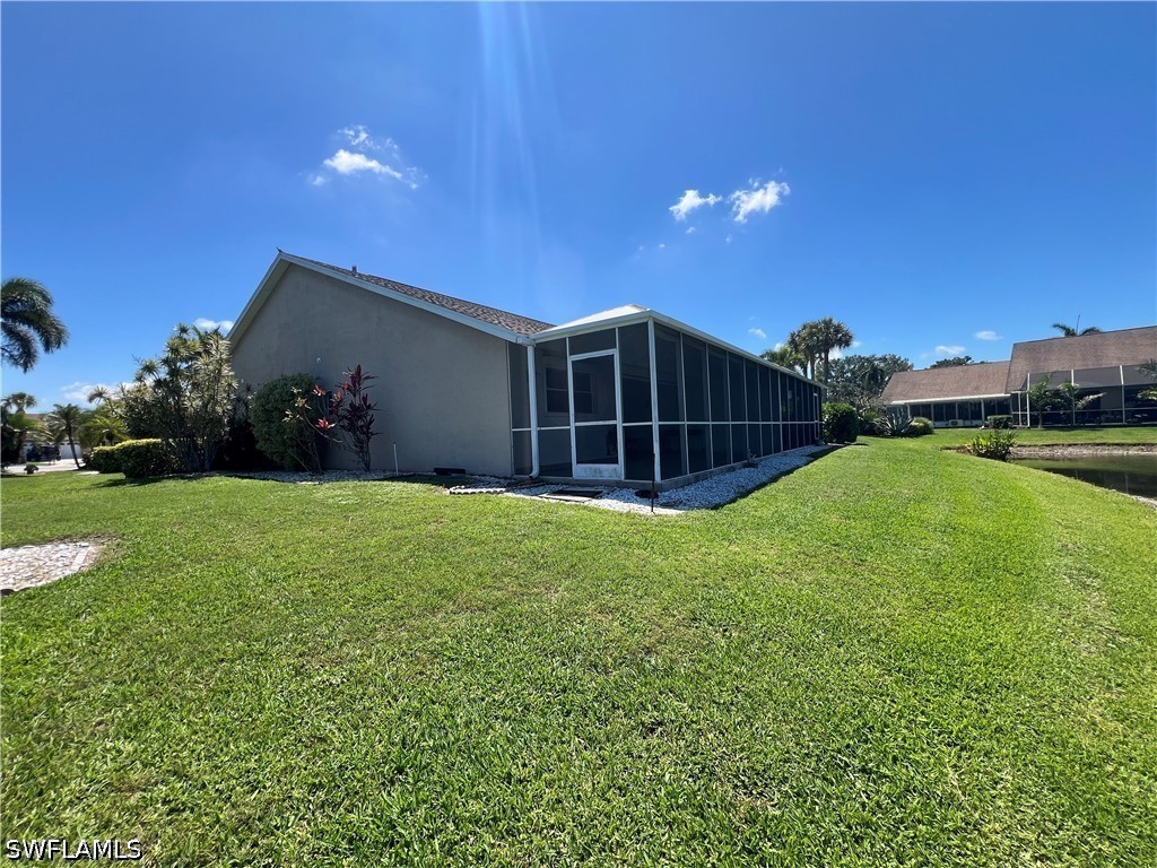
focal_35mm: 13
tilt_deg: -0.3
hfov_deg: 106.2
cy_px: 434
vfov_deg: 89.9
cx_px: 578
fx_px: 435
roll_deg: +2.1
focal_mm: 1.57
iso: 32
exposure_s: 1/1014
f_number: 1.8
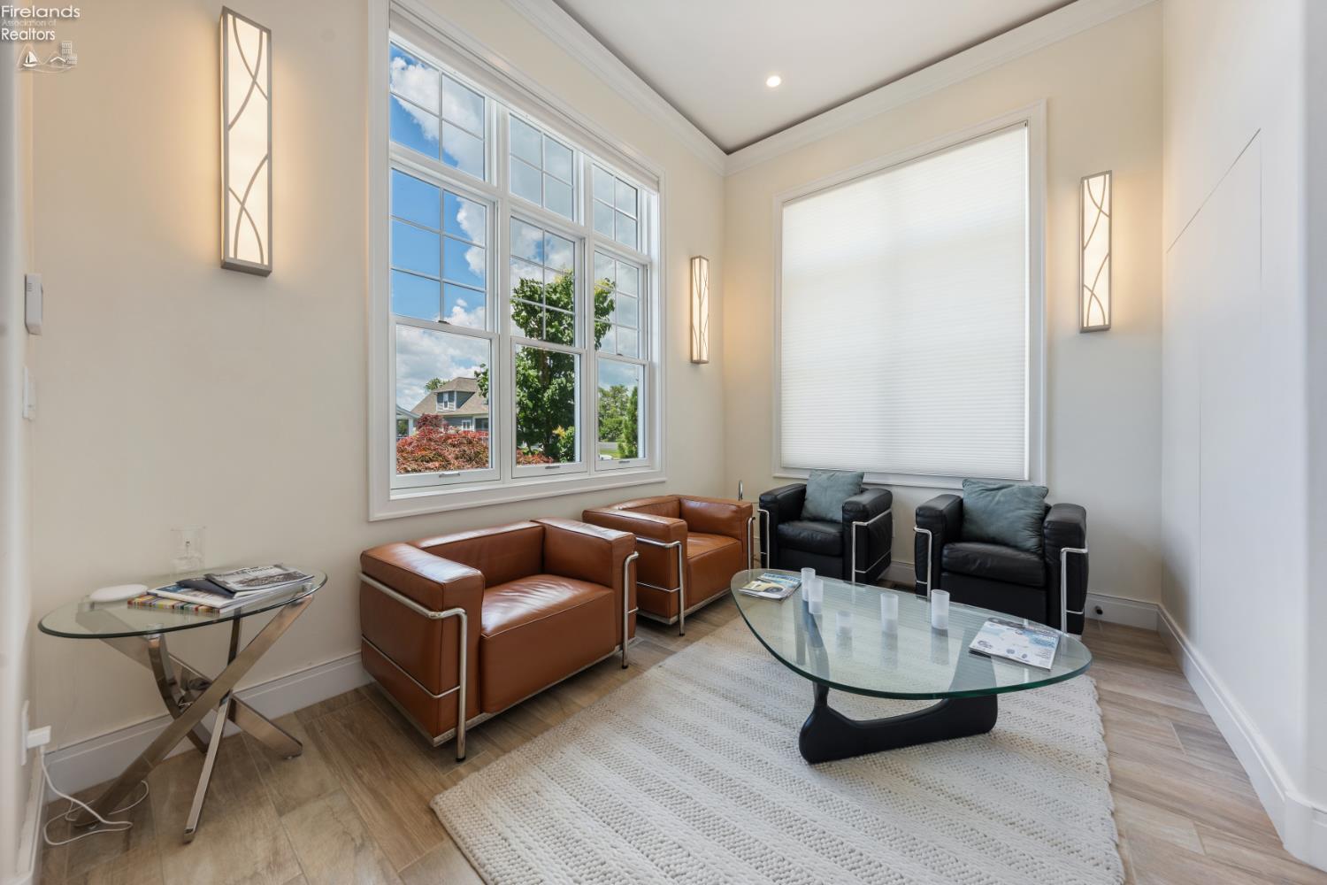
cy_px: 442
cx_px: 664
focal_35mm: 12
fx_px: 442
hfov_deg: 112.6
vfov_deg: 90.0
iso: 320
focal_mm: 12
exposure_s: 1/15
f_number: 8
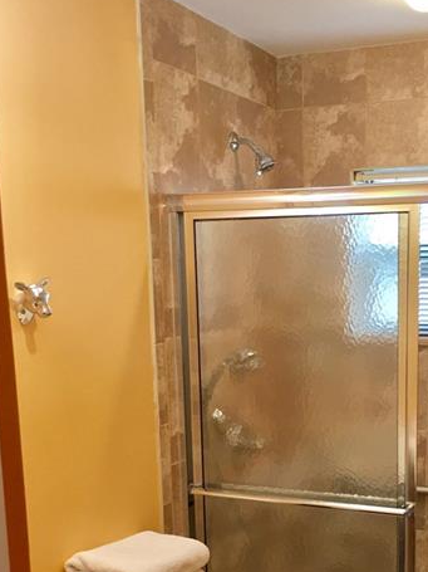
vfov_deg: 38.0
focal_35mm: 49
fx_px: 808
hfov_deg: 29.3
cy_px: 425
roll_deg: +0.6
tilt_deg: -8.6
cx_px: 314
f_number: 2.2
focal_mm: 4.15
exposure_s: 1/30
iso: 40
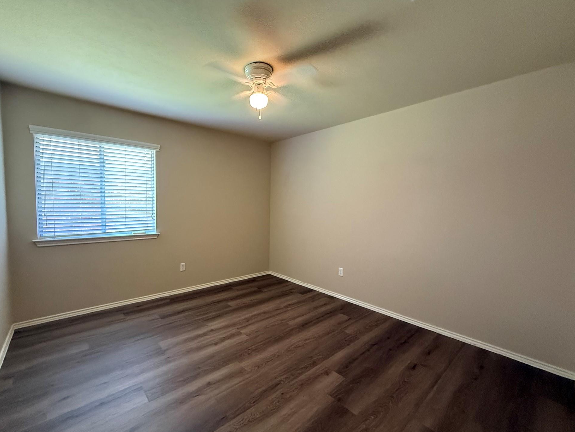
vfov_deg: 81.8
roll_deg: -0.9
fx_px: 249
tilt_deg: -3.6
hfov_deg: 98.0
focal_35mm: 15
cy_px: 219
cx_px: 268
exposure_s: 1/60
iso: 640
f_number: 2.2
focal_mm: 2.22
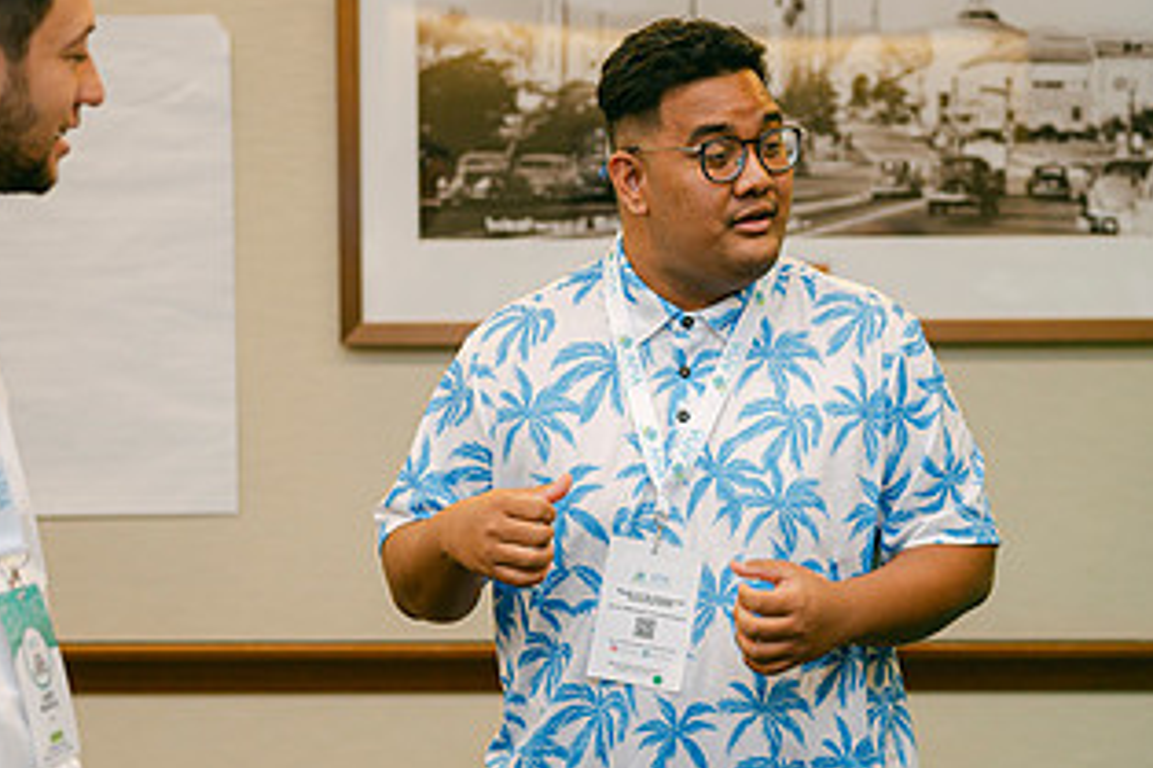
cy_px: 459
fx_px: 3009
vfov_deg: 14.5
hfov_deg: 21.7
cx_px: 624
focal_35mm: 94
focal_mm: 50
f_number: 2
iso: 500
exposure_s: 1/125
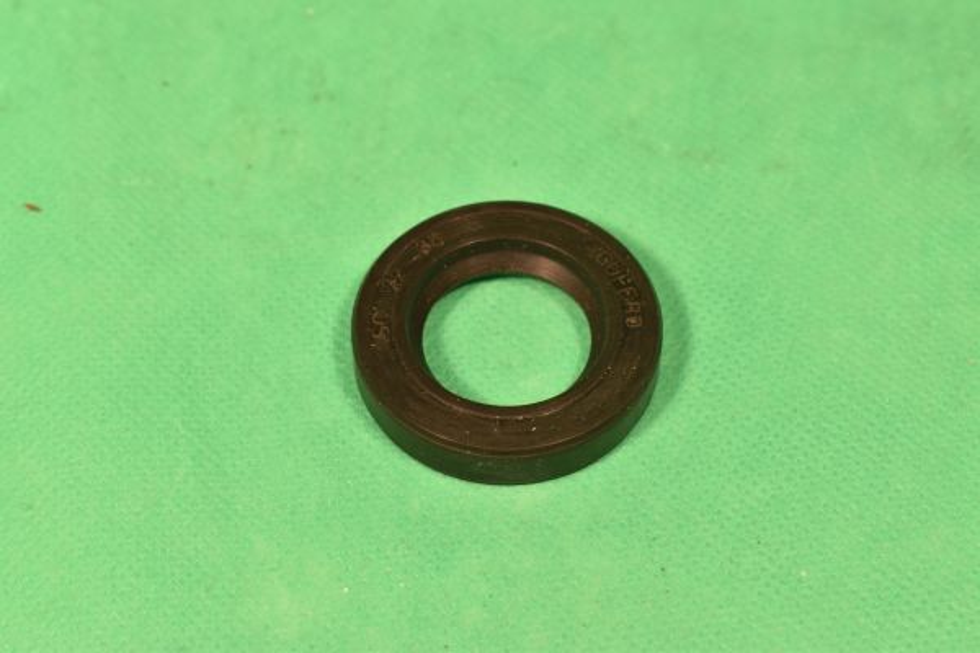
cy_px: 326
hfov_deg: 24.6
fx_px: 2246
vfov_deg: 16.6
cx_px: 490
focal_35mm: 82
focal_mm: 55
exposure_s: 1/100
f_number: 9
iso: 360
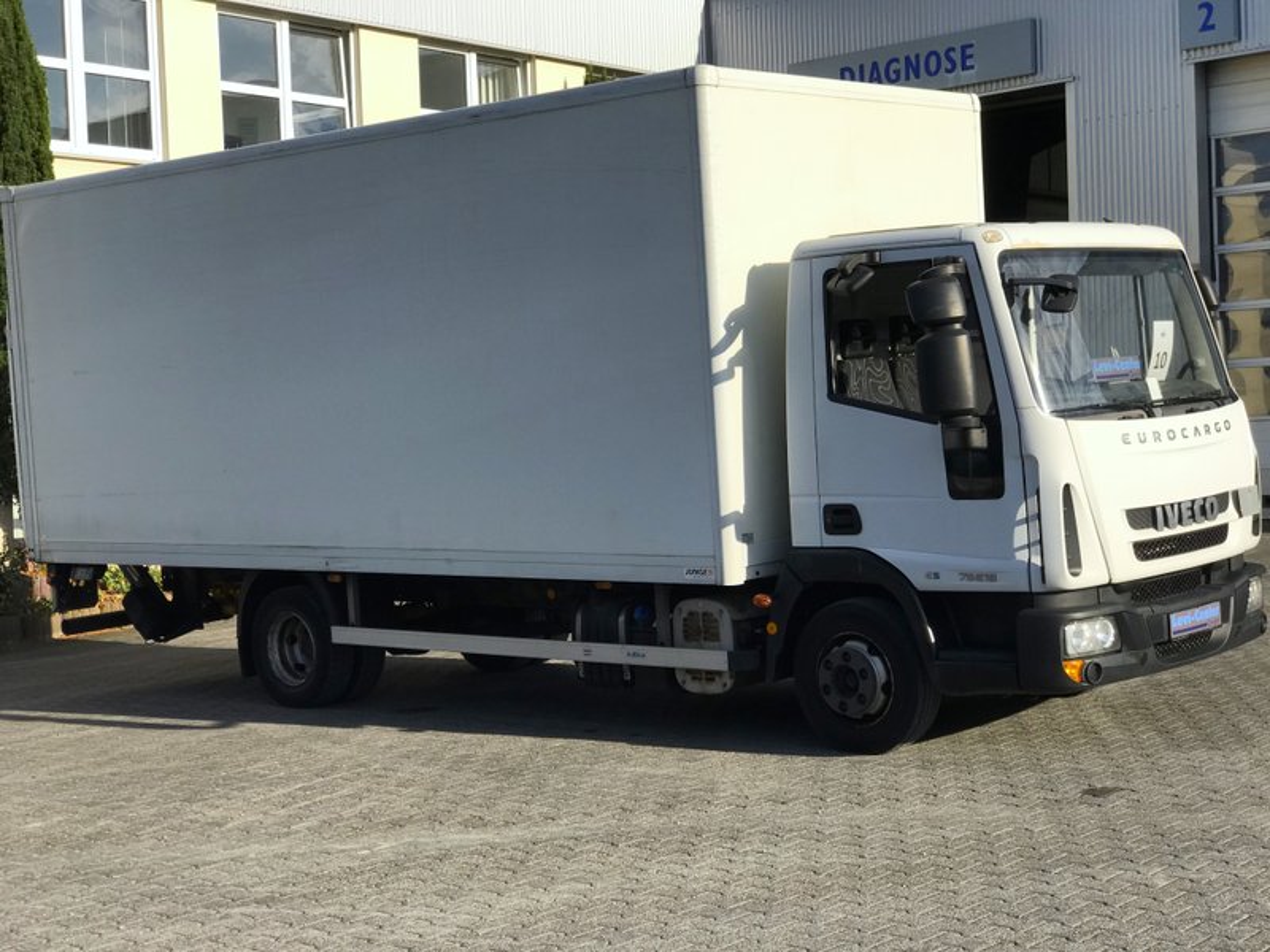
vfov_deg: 25.7
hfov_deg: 33.8
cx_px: 635
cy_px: 476
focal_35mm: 57
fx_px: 2091
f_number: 2.8
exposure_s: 1/870
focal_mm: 6.6
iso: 20
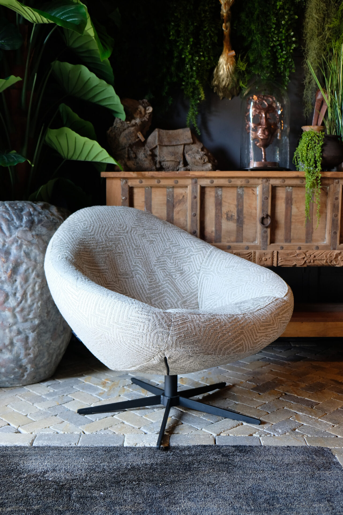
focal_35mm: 35
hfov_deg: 37.9
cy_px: 258
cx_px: 172
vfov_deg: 54.4
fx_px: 500
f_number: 3.2
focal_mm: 23.3
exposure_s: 1/60
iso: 400
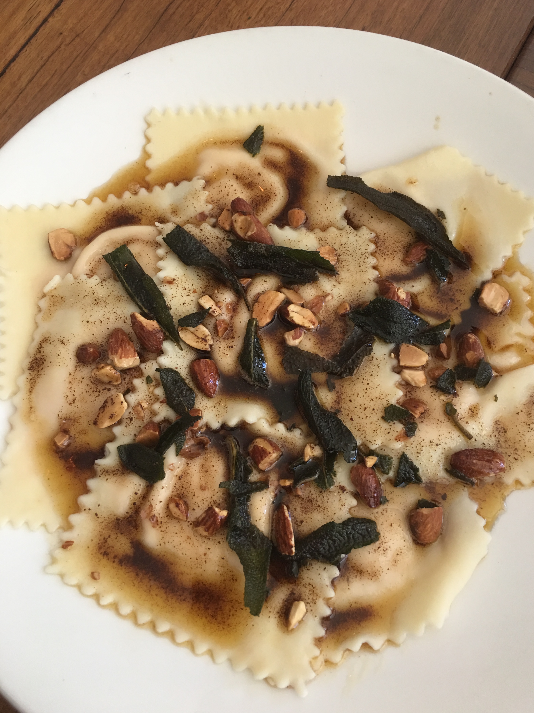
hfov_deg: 46.8
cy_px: 349
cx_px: 273
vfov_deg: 60.0
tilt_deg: -70.4
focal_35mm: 30
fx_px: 617
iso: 64
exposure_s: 1/17
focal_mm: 4.15
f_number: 2.2
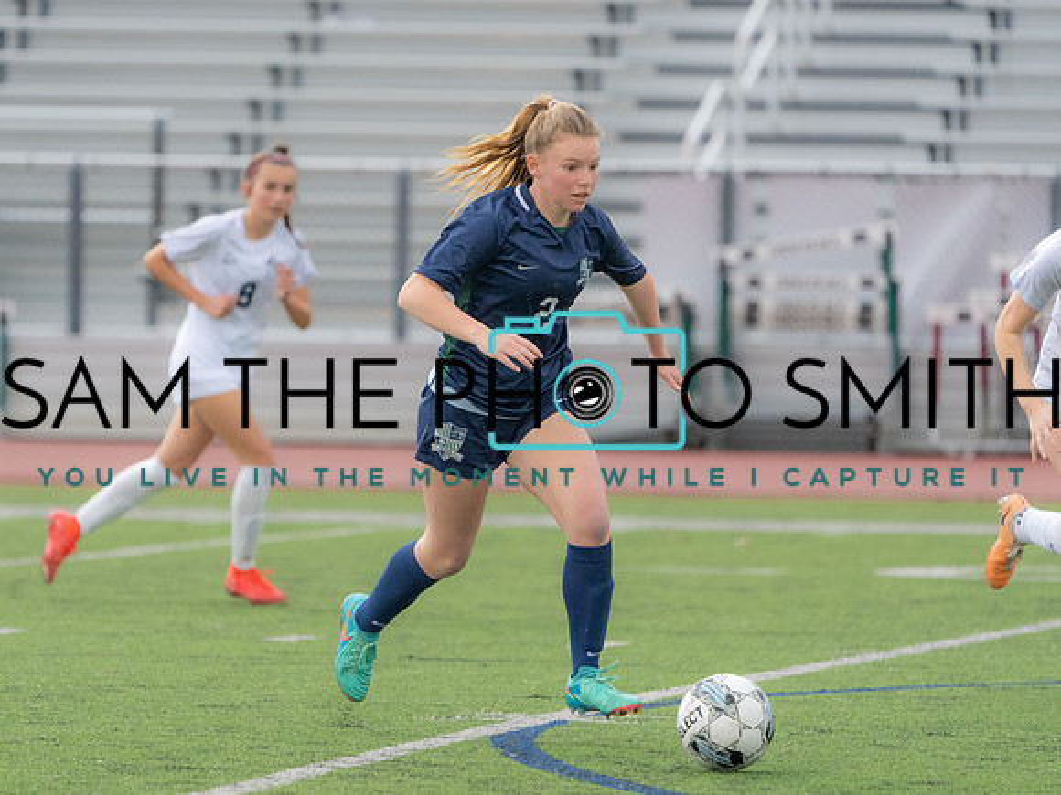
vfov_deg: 3.5
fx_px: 12866
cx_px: 460
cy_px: 426
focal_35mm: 420
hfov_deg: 4.7
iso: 2500
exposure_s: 1/1250
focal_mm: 352
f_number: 5.6
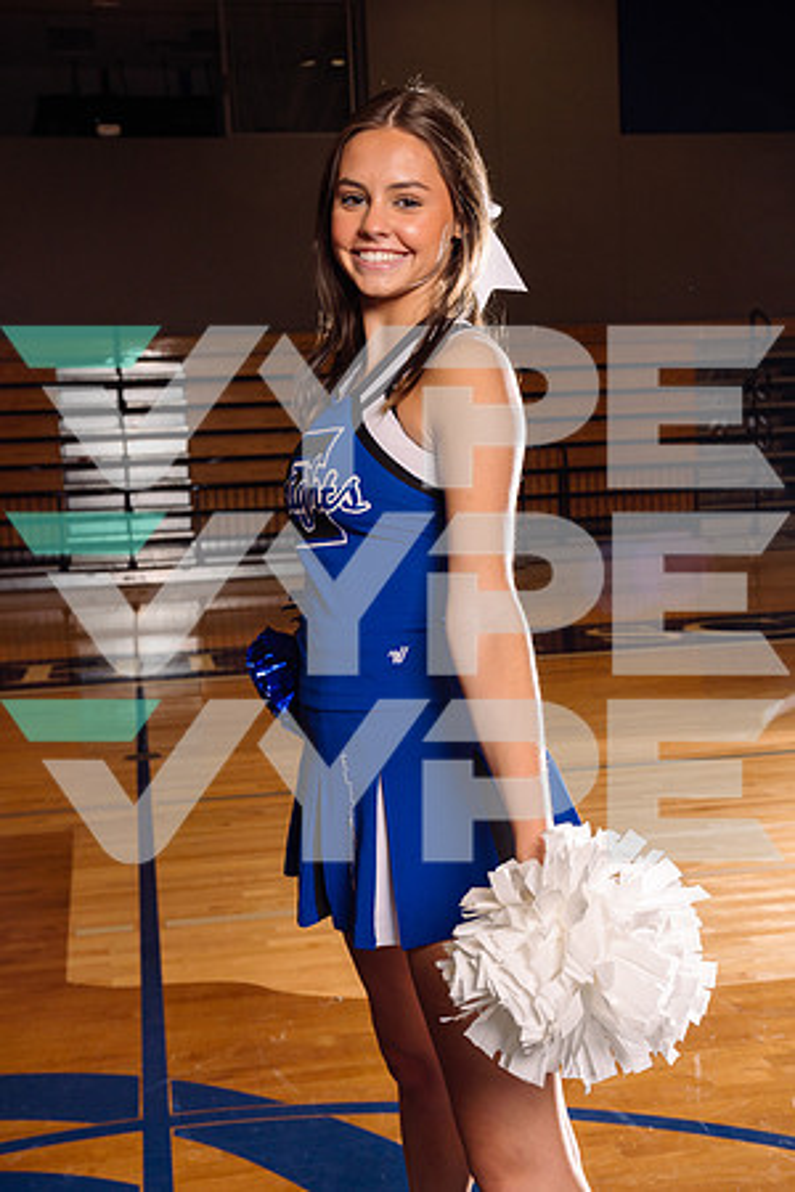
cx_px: 398
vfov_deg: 44.5
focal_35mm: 44
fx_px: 1457
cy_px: 596
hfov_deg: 30.5
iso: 250
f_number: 8
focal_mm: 44
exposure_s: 1/250
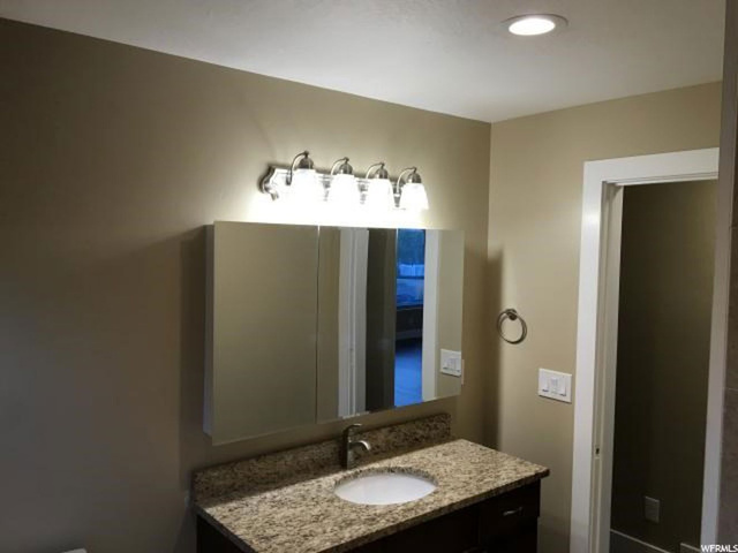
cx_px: 369
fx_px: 618
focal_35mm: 29
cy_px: 276
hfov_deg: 61.7
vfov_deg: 48.2
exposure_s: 1/30
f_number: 2.2
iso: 25
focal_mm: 4.15
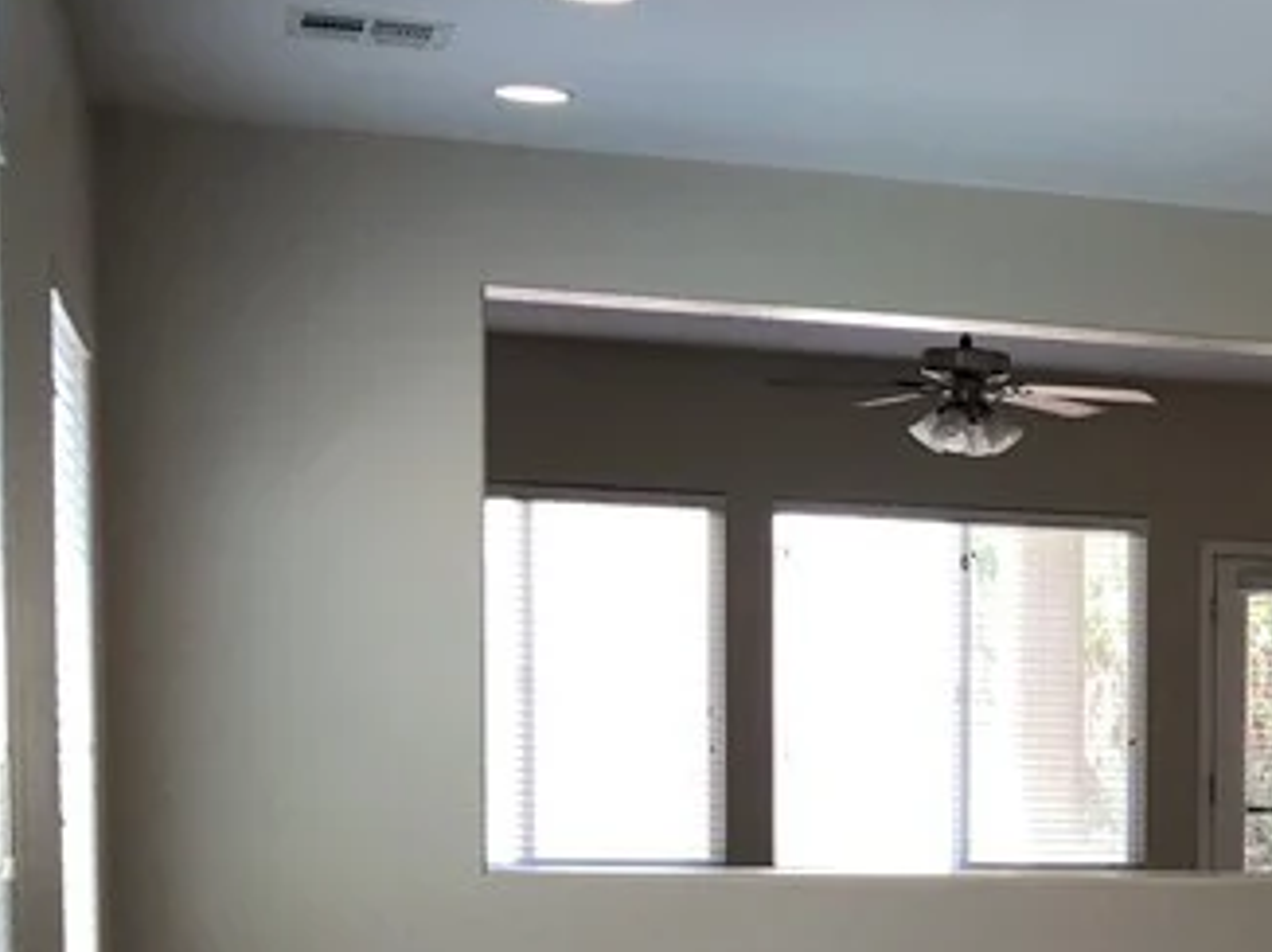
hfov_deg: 20.5
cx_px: 1615
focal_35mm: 88
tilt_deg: -5.9
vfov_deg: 16.3
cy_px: 1018
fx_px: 3231
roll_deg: -1.0
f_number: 1.8
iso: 25
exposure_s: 1/40
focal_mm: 3.99
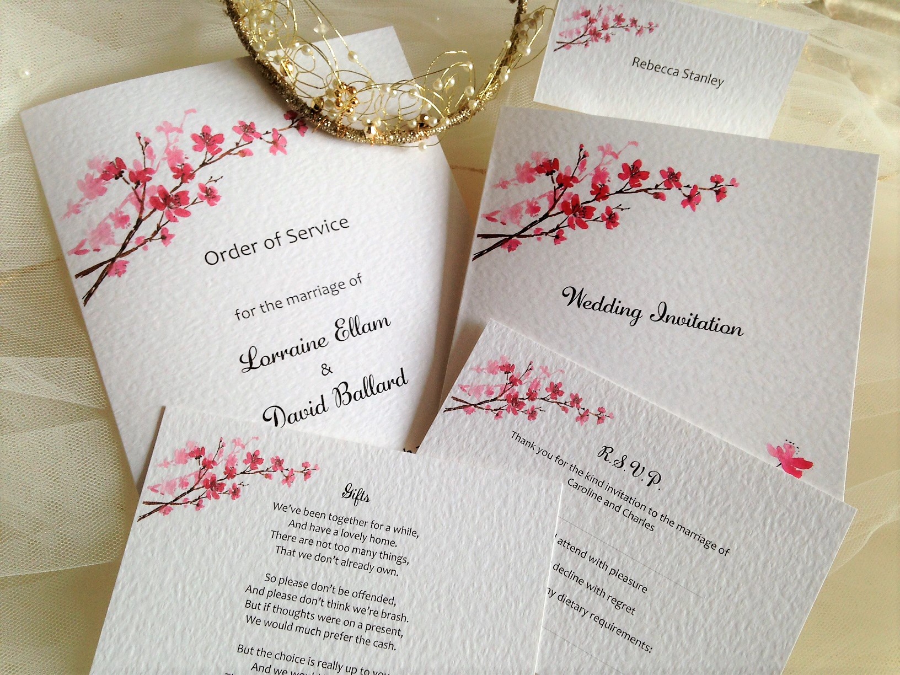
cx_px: 450
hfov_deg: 55.4
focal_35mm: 33
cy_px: 338
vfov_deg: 42.9
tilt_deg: -69.6
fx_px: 858
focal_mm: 4.12
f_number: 2.4
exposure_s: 1/20
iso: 50
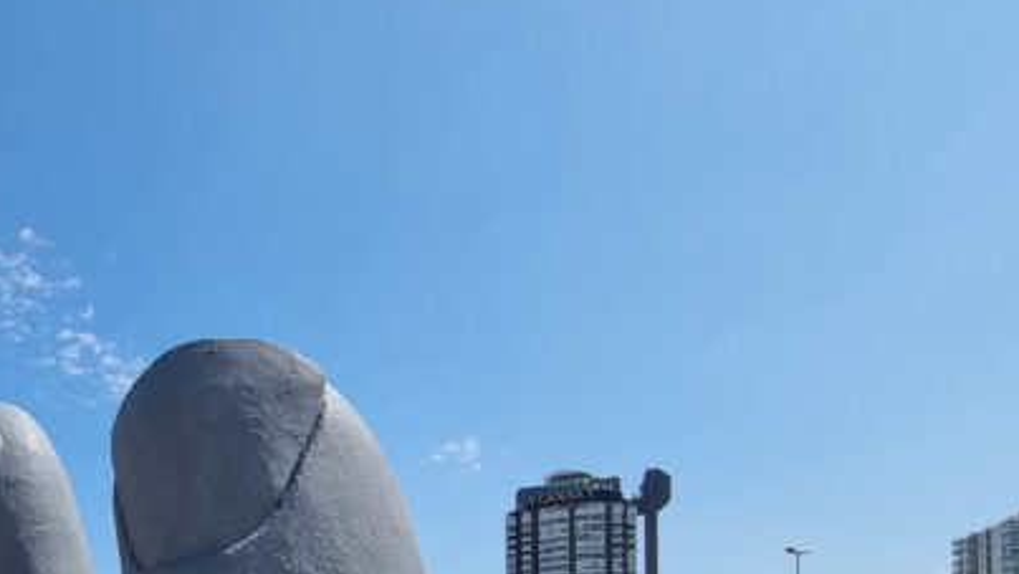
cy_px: 698
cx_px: 56
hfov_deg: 57.2
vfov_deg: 34.1
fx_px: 730
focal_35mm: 27
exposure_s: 1/2880
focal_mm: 2.2
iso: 50
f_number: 2.2
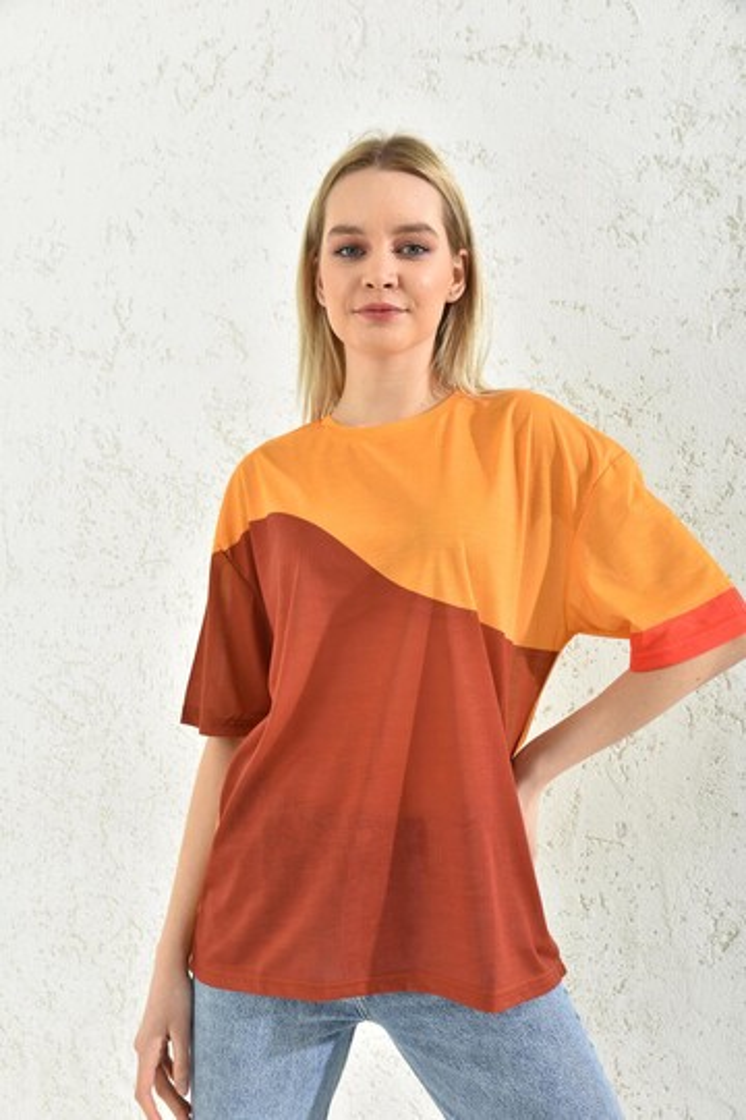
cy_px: 560
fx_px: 1088
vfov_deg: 54.4
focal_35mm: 35
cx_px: 373
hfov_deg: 37.9
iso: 100
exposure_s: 1/160
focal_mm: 35
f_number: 7.1
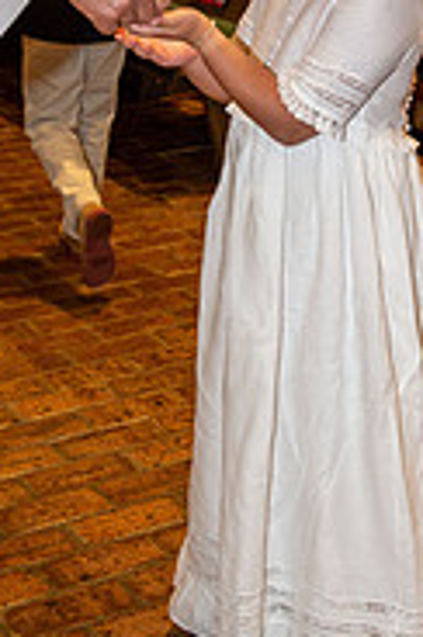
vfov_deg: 21.5
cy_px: 87
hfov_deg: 14.5
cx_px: 355
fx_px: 1645
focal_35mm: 93
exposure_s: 1/125
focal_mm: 38
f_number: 5
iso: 1600
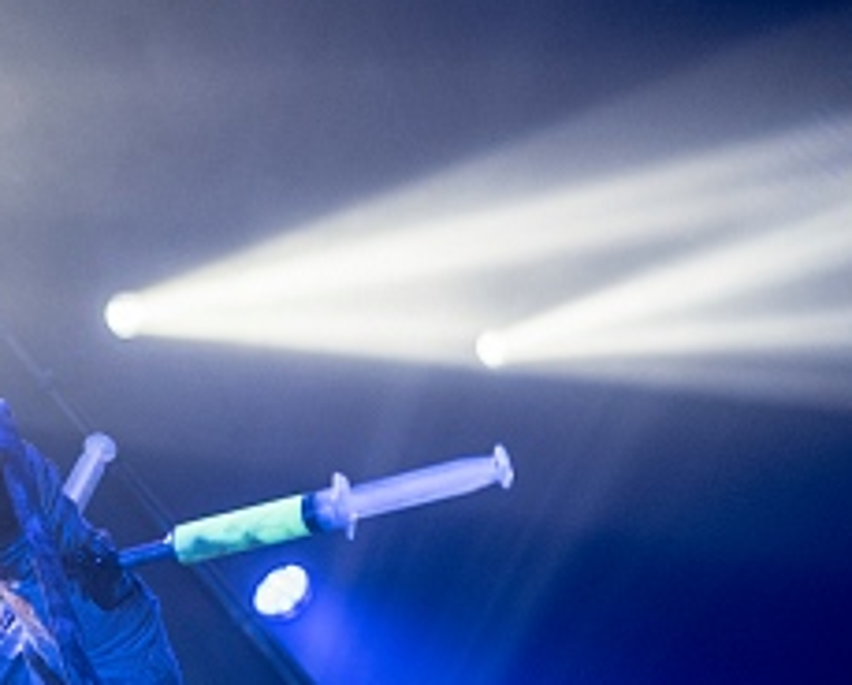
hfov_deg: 16.1
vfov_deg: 13.4
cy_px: 843
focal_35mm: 112
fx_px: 2829
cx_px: -316
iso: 320
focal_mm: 38
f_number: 2.8
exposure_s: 1/80
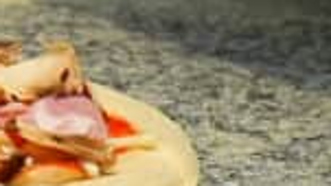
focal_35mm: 299
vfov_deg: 4.1
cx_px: -469
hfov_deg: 6.8
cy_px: -25
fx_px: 2625
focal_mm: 28
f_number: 3.5
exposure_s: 1/200
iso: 800
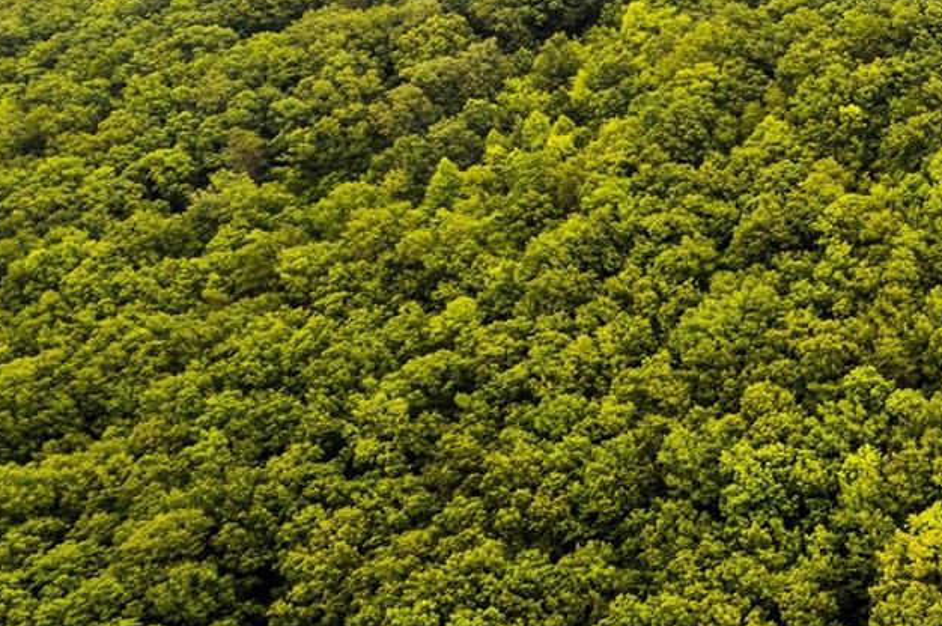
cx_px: 1506
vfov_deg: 17.7
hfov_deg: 22.0
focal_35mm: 72
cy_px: -187
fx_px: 1882
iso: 100
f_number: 2.8
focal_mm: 8.38
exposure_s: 1/320
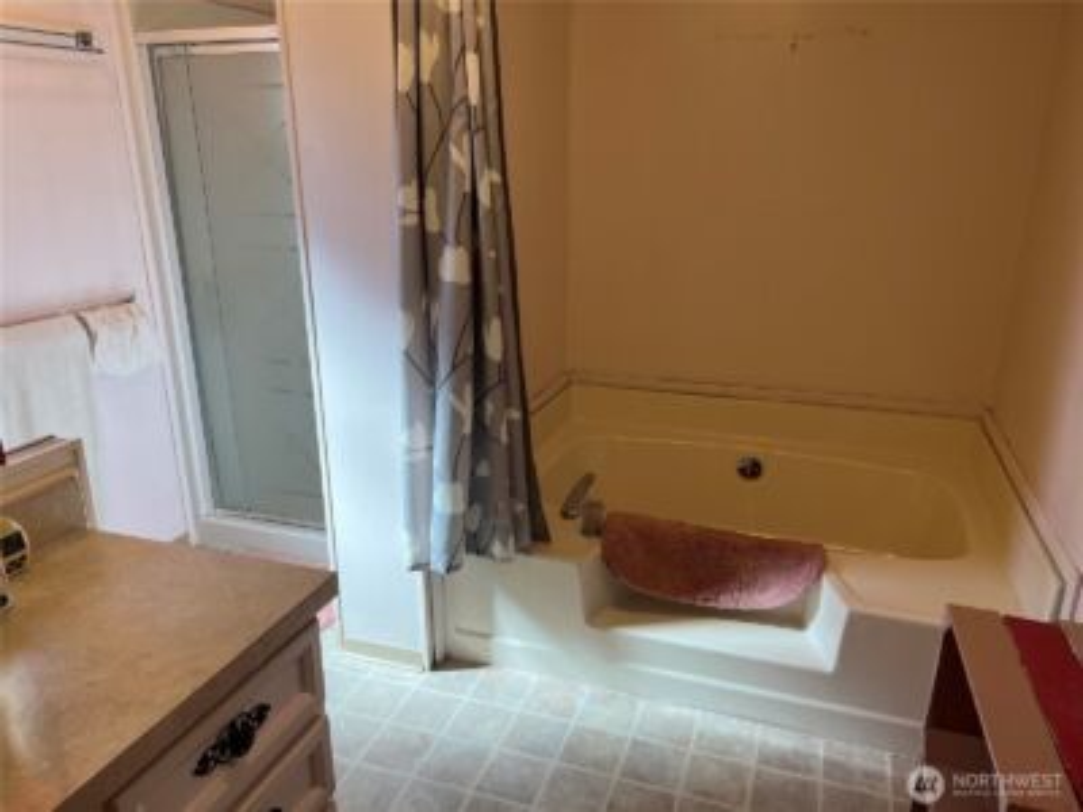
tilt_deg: -18.1
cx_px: 542
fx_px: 813
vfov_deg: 53.1
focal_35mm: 26
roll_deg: +0.6
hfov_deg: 67.3
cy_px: 406
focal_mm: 5.7
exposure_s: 1/120
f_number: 1.5
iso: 50
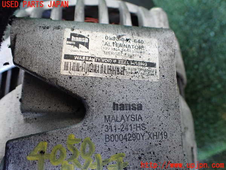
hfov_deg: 60.0
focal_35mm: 30
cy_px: 85
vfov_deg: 46.8
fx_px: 196
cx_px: 113
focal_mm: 5.4
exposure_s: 1/60
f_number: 2.3
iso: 800
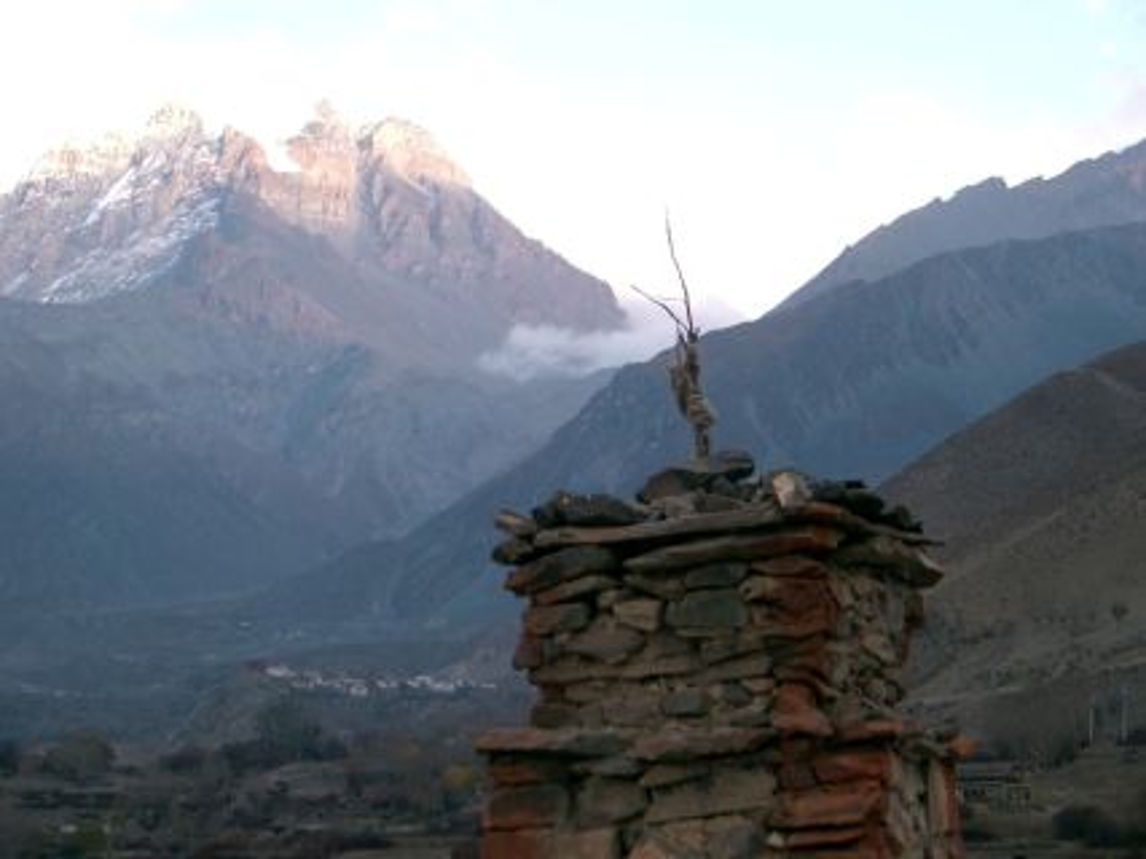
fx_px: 2780
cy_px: 430
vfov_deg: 17.6
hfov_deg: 23.3
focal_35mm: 84
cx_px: 573
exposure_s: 1/100
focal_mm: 17.2
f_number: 4.1
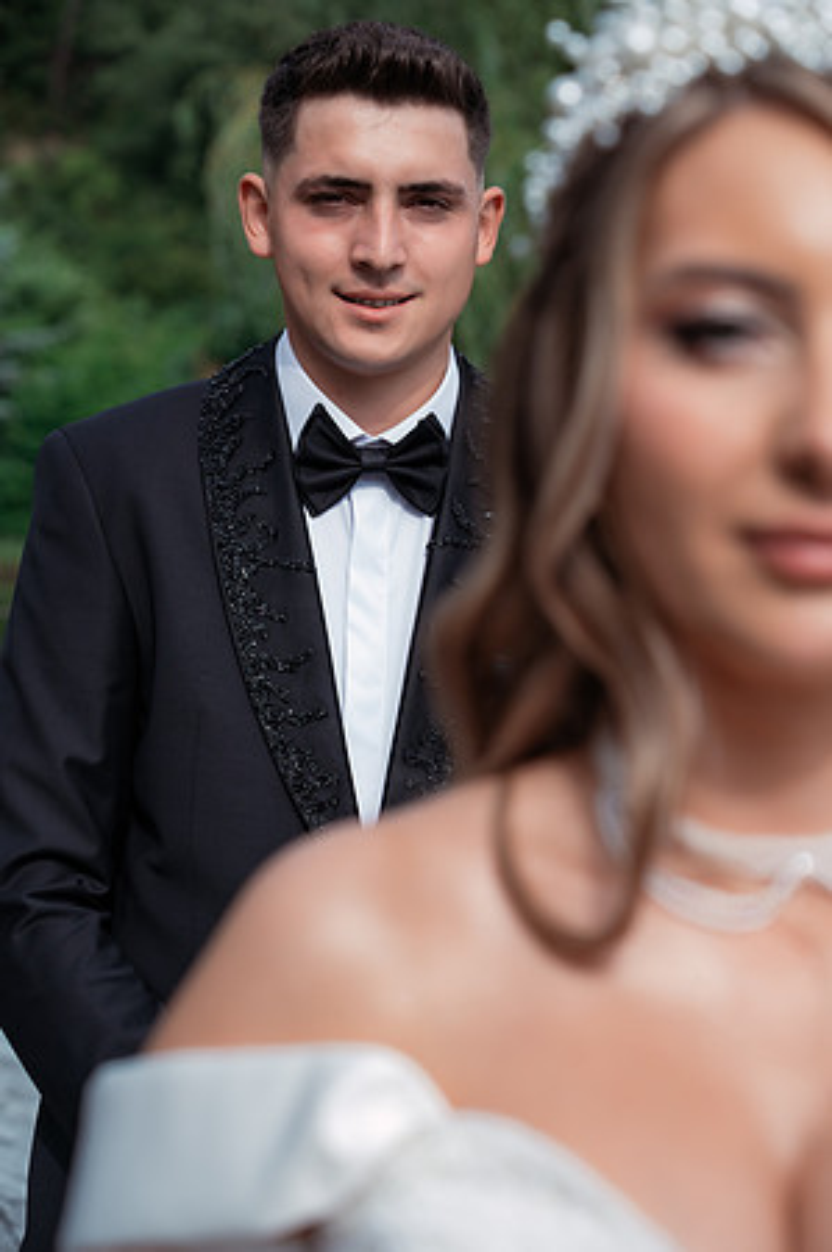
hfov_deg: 18.1
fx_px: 2606
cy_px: 626
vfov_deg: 27.0
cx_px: 416
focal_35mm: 75
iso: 160
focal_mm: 75
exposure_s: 1/500
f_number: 4.5
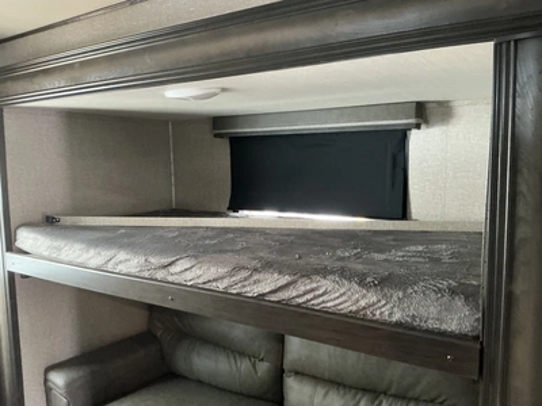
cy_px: 203
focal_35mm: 28
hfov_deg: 63.4
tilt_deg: -6.3
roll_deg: +1.9
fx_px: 438
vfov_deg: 49.7
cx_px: 271
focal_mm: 3
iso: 500
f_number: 1.8
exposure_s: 1/30
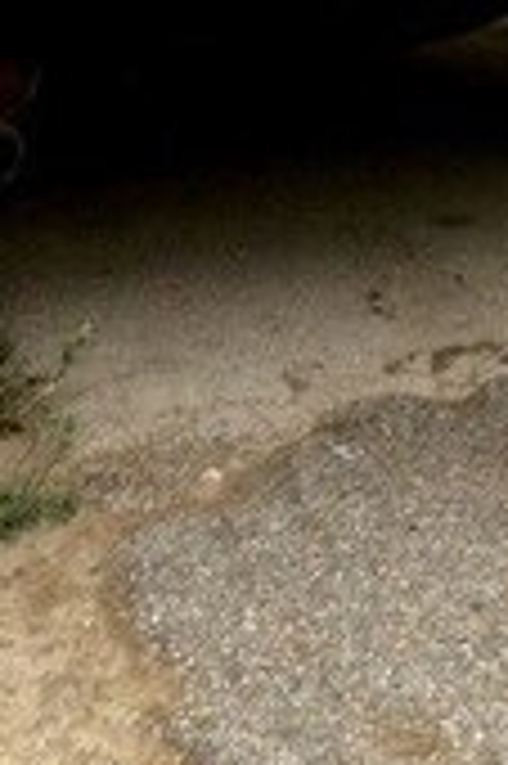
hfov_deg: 15.5
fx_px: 1866
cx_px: 225
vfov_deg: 21.2
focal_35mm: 88
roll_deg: +2.3
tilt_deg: -13.3
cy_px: -194
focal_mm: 4.15
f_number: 2.2
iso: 50
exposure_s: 1/100
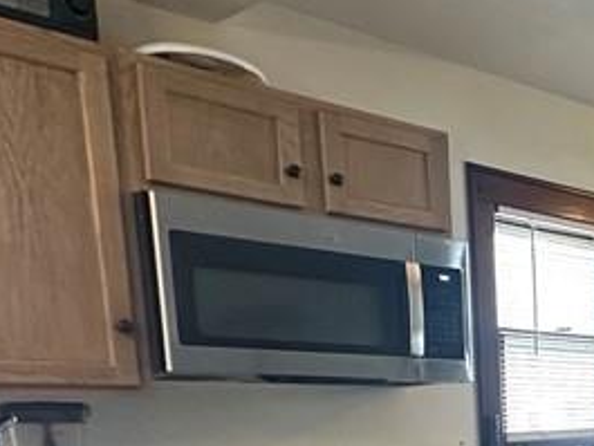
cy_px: 556
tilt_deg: -9.2
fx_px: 927
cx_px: 872
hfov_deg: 26.6
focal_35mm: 54
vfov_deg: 24.2
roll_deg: -1.2
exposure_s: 1/60
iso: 400
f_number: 2.2
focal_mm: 2.22
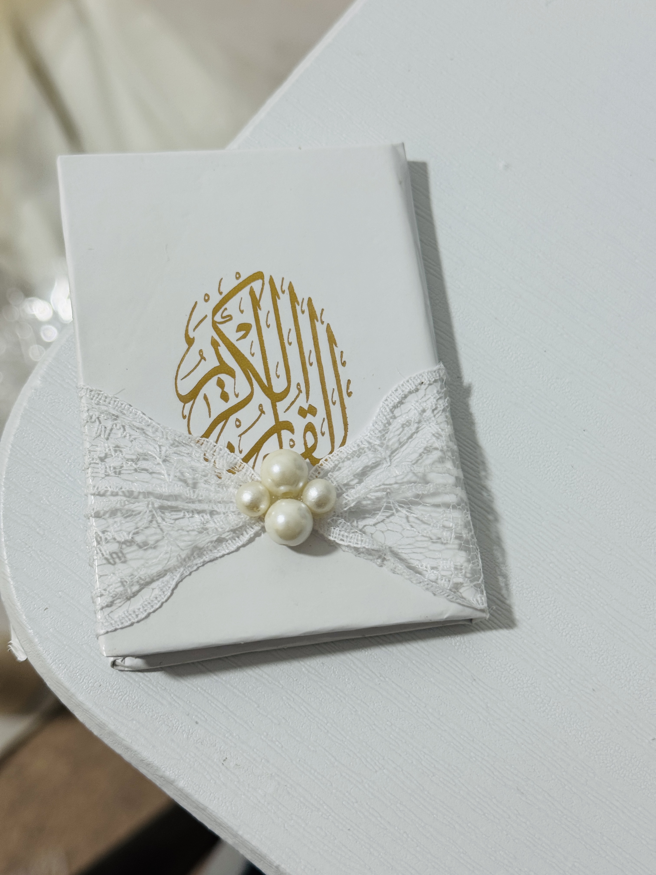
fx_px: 1213
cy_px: 438
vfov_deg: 39.7
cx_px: 328
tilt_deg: -72.2
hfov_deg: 30.3
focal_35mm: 48
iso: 50
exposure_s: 1/100
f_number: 1.78
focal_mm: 6.76
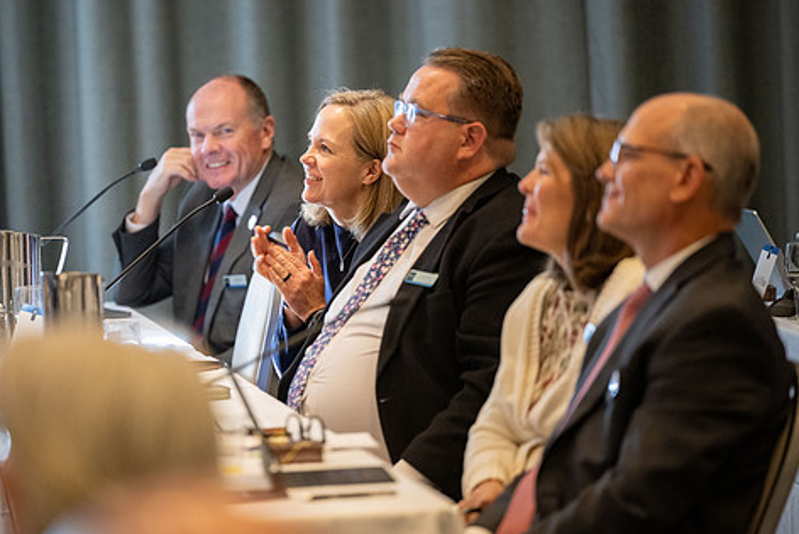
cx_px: 318
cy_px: 253
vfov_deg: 5.6
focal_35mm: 246
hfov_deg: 8.4
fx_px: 5461
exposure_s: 1/200
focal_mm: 200
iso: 2000
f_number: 2.8
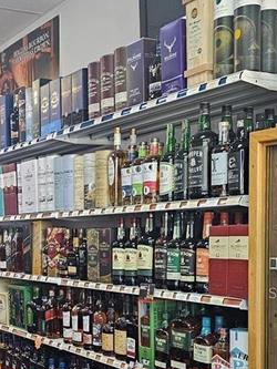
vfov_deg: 35.1
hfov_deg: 26.4
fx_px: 565
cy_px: 293
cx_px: 17
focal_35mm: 53
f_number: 1.7
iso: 320
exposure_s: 1/120
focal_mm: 6.3
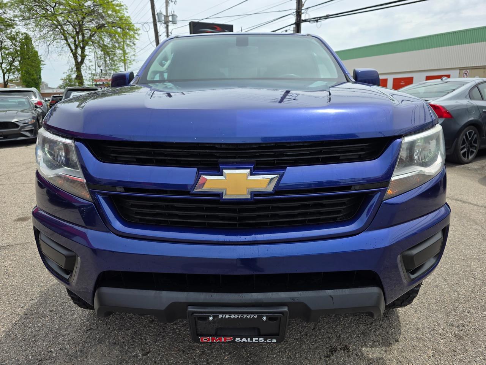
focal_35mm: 23
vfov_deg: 58.9
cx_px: 243
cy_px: 182
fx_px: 323
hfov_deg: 73.9
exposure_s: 1/3891
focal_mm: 6.3
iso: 80
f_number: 1.7
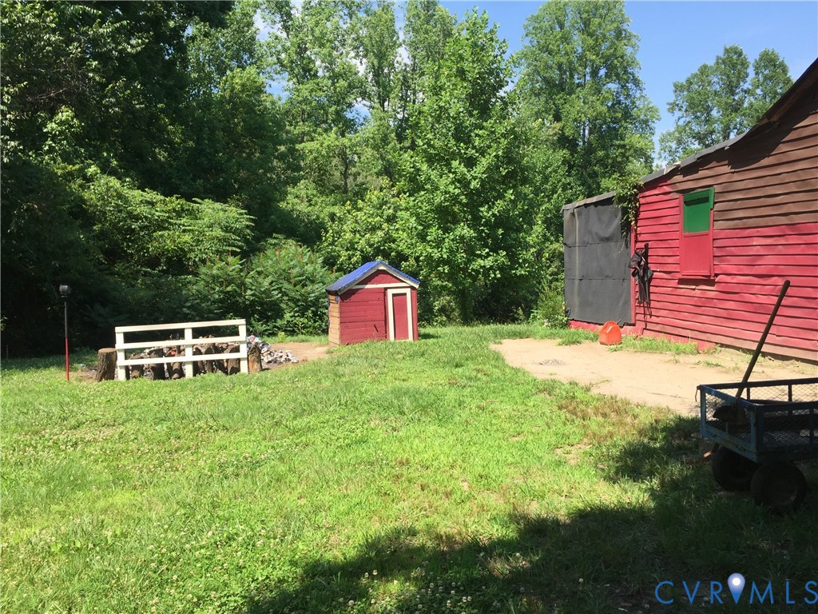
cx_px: 409
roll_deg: -1.7
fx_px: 685
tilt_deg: -3.0
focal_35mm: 29
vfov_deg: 48.2
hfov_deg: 61.7
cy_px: 307
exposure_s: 1/942
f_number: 2.2
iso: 32
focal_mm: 4.15
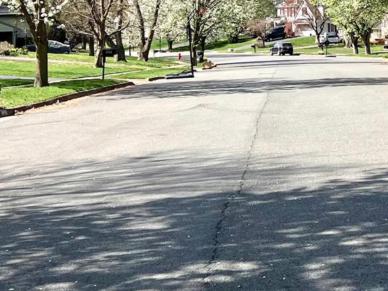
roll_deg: +1.1
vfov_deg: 15.6
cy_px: -41
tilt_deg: +2.4
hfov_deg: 20.8
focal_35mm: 92
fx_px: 1031
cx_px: 352
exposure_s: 1/3460
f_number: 1.5
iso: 50
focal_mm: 5.7
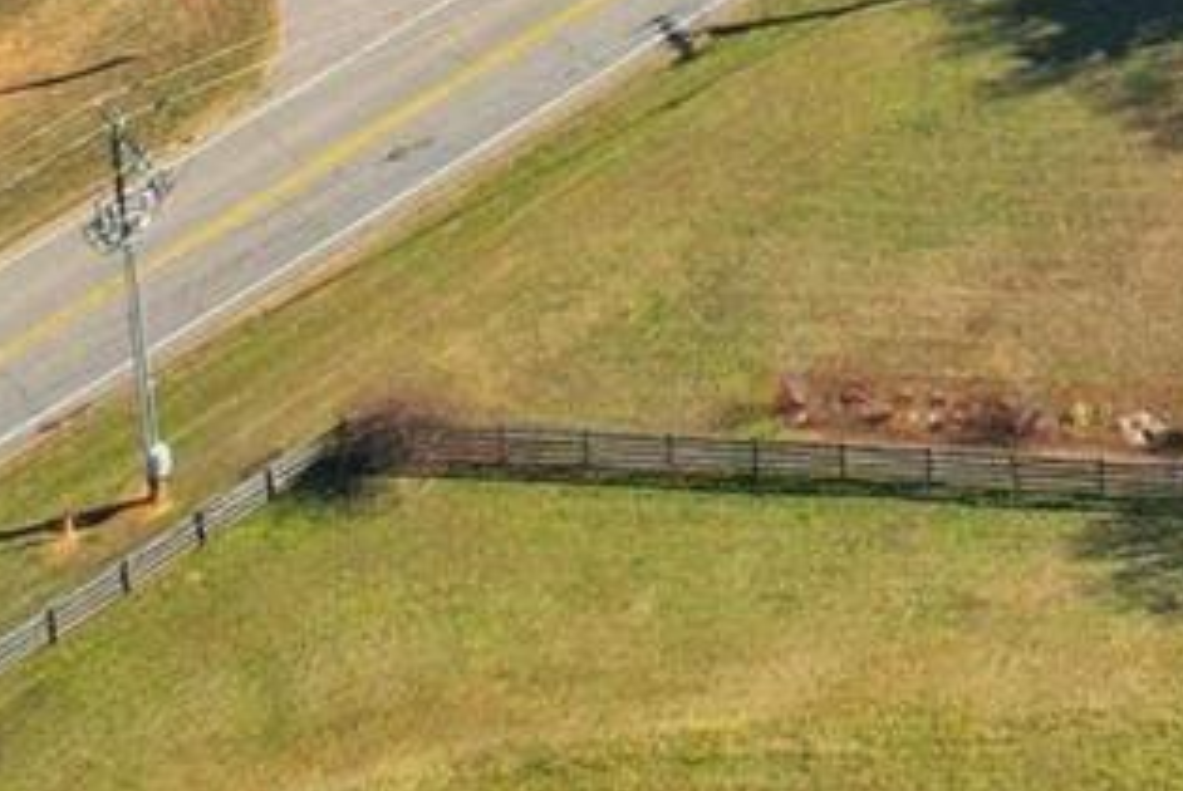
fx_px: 5756
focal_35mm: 175
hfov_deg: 11.2
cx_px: 1842
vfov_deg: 7.1
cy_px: -1490
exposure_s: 1/640
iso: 150
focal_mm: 8.4
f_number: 2.8
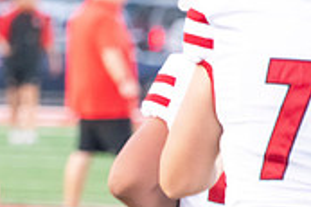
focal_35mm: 1006
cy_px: 158
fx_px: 8682
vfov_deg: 1.4
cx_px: -84
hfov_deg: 2.1
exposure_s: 1/400
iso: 10000
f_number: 7.1
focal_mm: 300
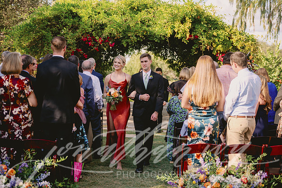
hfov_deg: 35.7
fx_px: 438
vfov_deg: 24.2
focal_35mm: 56
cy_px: 94
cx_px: 141
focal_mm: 56
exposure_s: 1/1000
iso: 100
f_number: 2.8
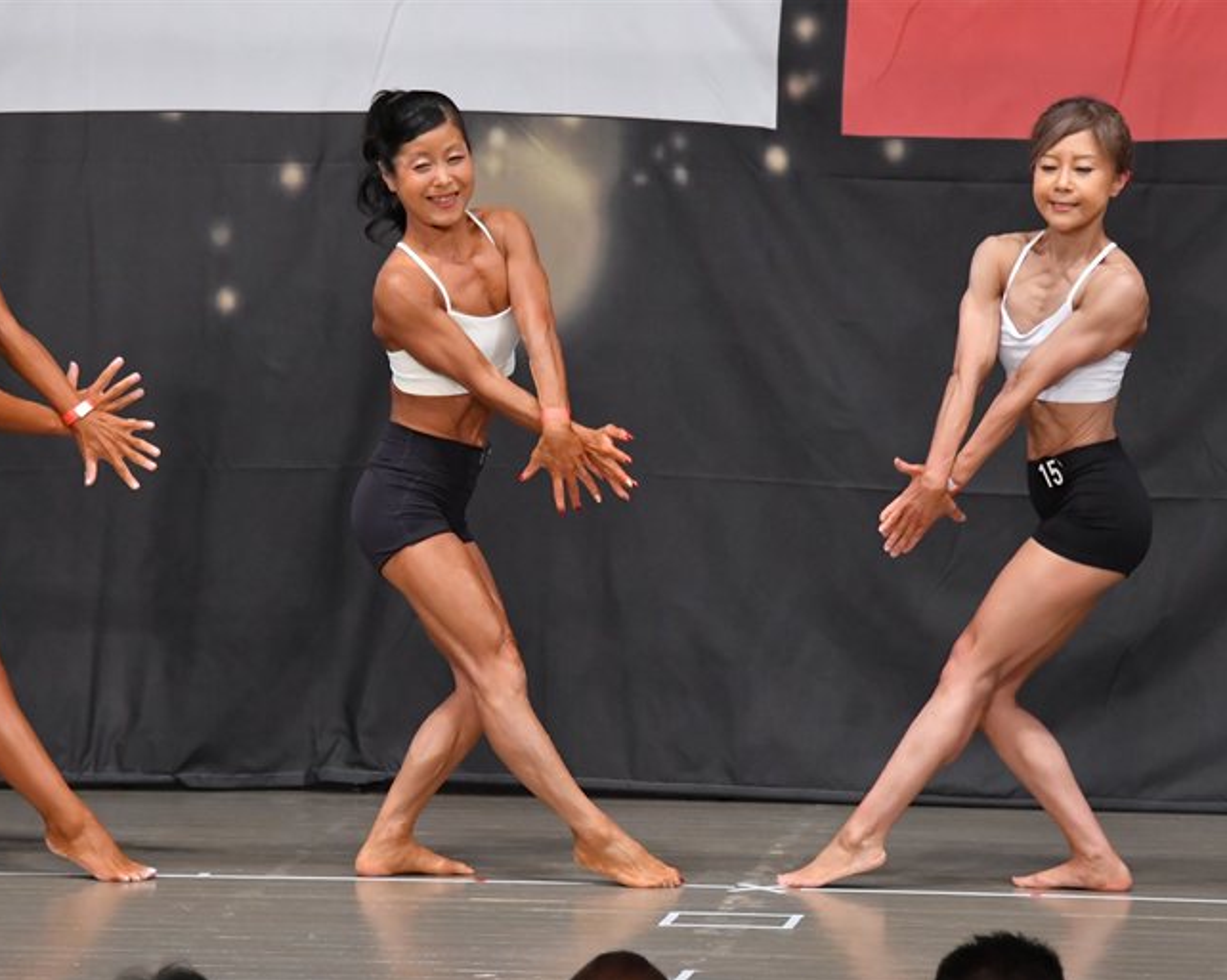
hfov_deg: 6.7
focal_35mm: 289
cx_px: 502
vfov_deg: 5.4
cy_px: 491
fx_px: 10490
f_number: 5.6
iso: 5000
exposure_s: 1/400
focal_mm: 170
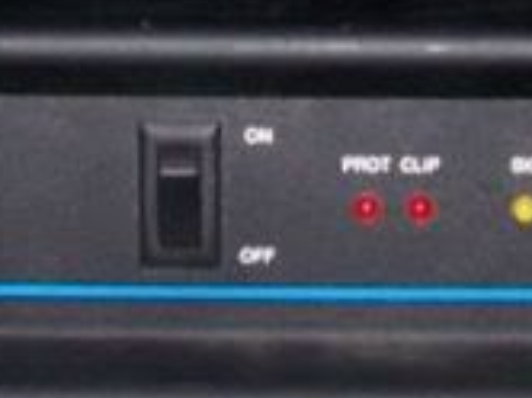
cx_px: 234
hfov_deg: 11.7
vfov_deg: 8.6
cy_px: -141
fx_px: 2594
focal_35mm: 169
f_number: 2.8
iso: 140
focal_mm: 6
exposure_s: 1/60
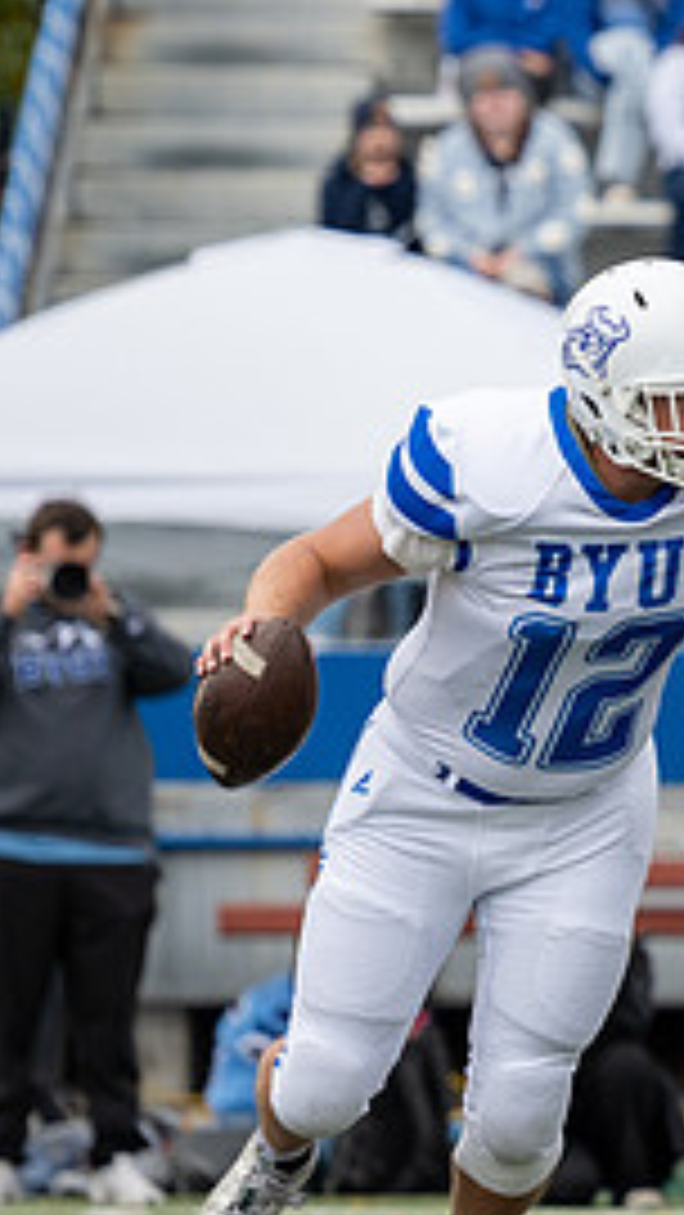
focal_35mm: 645
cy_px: 414
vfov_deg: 3.3
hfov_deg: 1.9
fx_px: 20784
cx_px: 1462
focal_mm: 180
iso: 125
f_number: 2.8
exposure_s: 1/1000
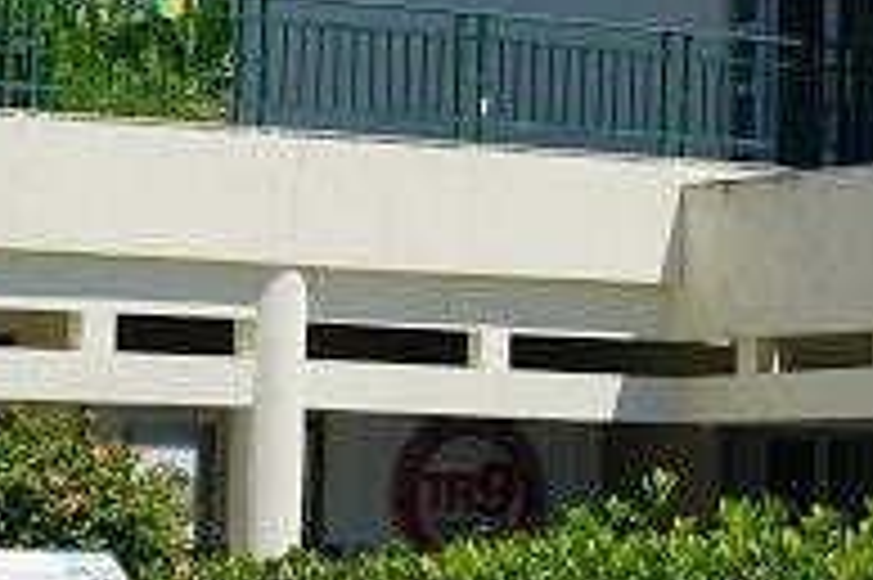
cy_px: 85
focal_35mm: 223
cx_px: 1485
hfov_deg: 8.9
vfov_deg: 6.1
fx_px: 5403
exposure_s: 1/125
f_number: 9
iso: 100
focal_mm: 36
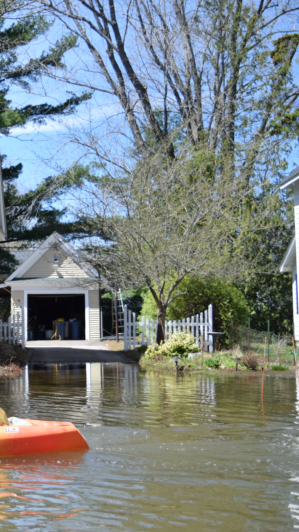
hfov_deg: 17.6
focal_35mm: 64
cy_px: 266
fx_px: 899
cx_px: -100
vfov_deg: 32.9
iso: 800
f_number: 4
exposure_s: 1/4000
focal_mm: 27
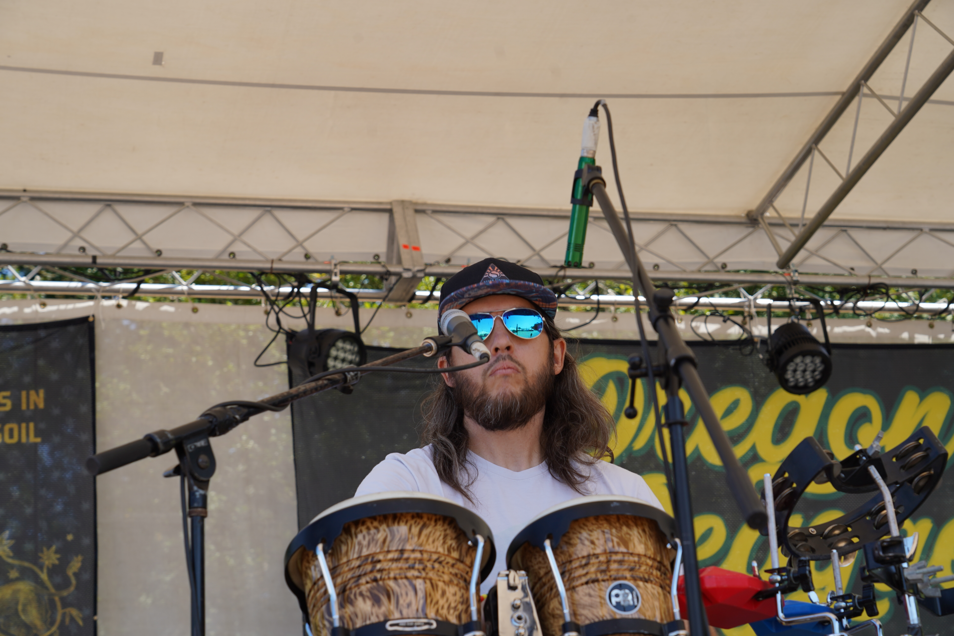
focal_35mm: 74
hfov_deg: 27.3
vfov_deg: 18.4
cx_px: 477
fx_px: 1961
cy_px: 318
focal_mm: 74
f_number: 8
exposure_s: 1/160
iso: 125
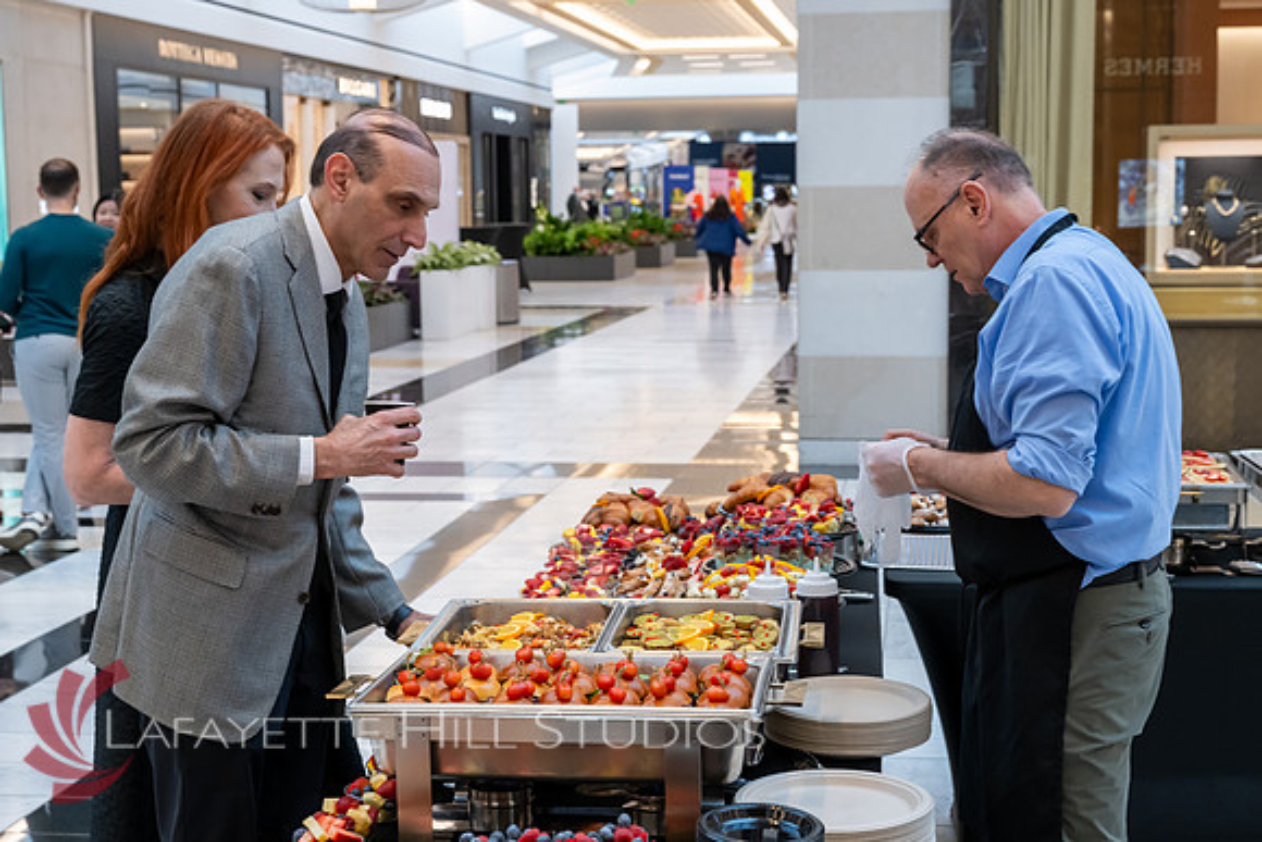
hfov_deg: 36.3
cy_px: 430
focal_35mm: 55
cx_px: 631
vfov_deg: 24.7
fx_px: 1927
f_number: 6.3
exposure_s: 1/125
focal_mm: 51
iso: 2000
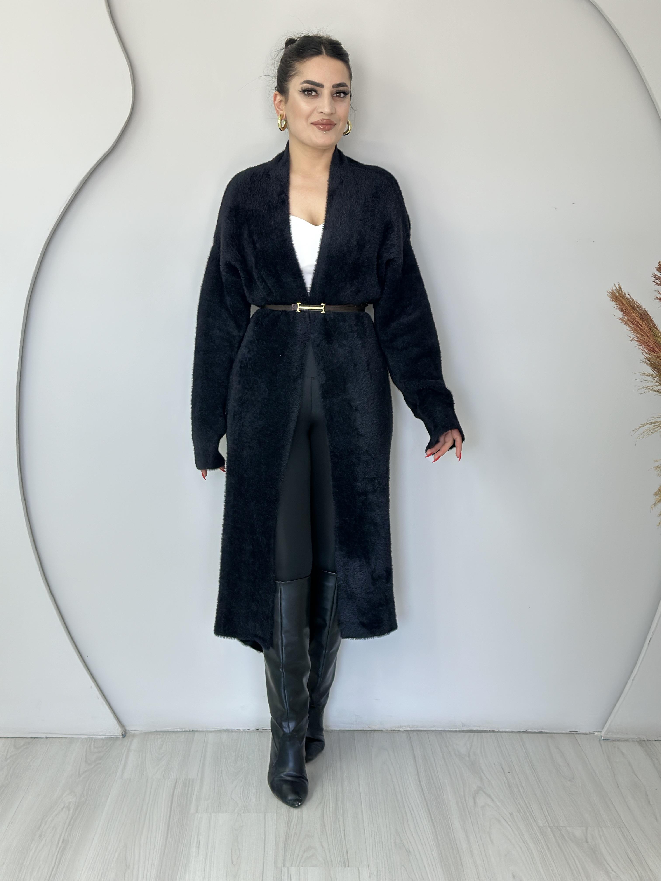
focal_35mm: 48
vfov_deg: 39.7
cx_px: 330
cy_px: 440
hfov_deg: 30.3
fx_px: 1222
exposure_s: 1/100
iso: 80
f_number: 1.78
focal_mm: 6.86
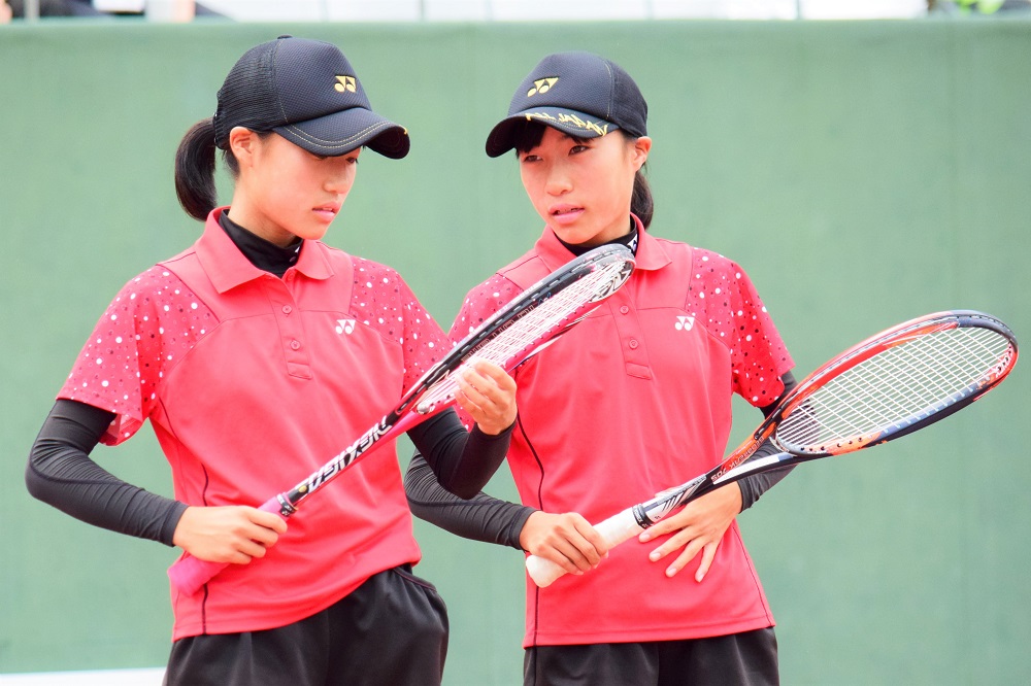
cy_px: 343
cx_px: 516
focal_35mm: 270
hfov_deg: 7.6
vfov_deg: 5.1
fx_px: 7730
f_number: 5
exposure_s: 1/2000
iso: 1000
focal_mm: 180
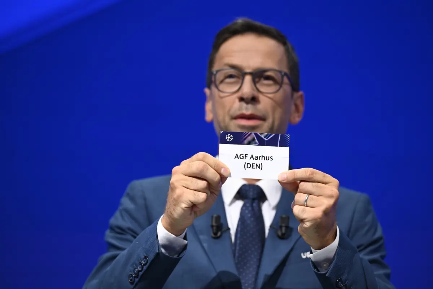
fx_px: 1864
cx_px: 216
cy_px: 144
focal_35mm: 155
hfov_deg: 13.2
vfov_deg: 8.9
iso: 500
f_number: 3.2
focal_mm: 155
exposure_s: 1/161
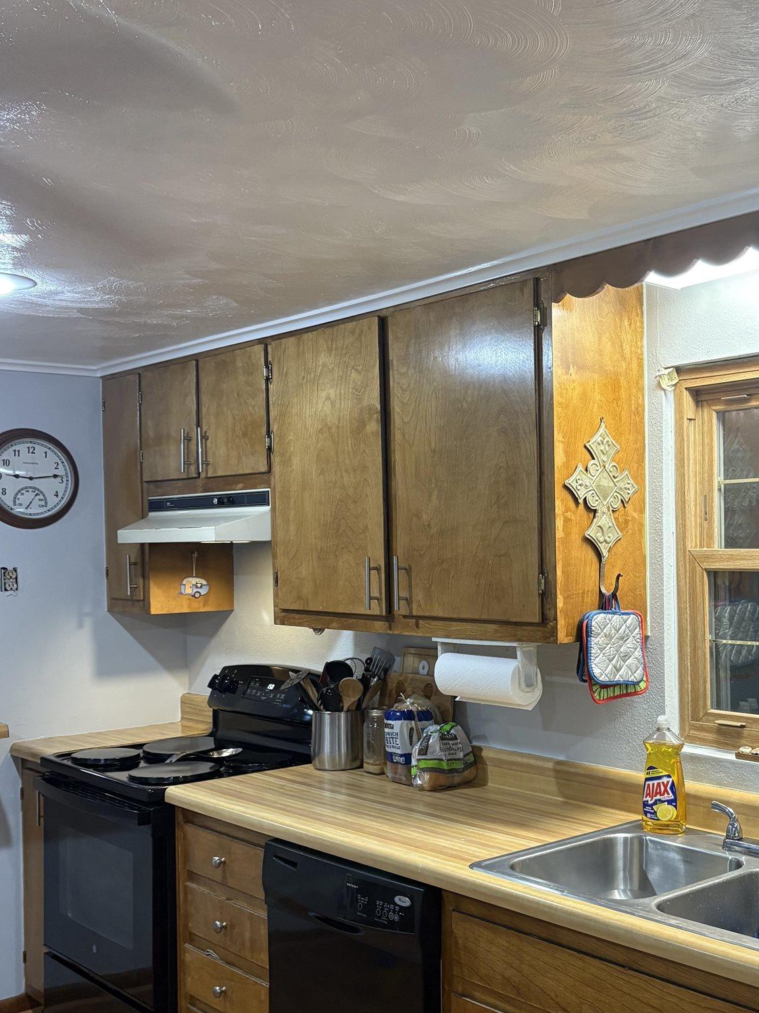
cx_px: 562
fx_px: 1170
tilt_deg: -0.3
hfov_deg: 35.2
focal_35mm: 40
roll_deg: +1.1
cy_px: 574
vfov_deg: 46.7
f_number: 1.6
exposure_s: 1/60
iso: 160
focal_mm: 5.96
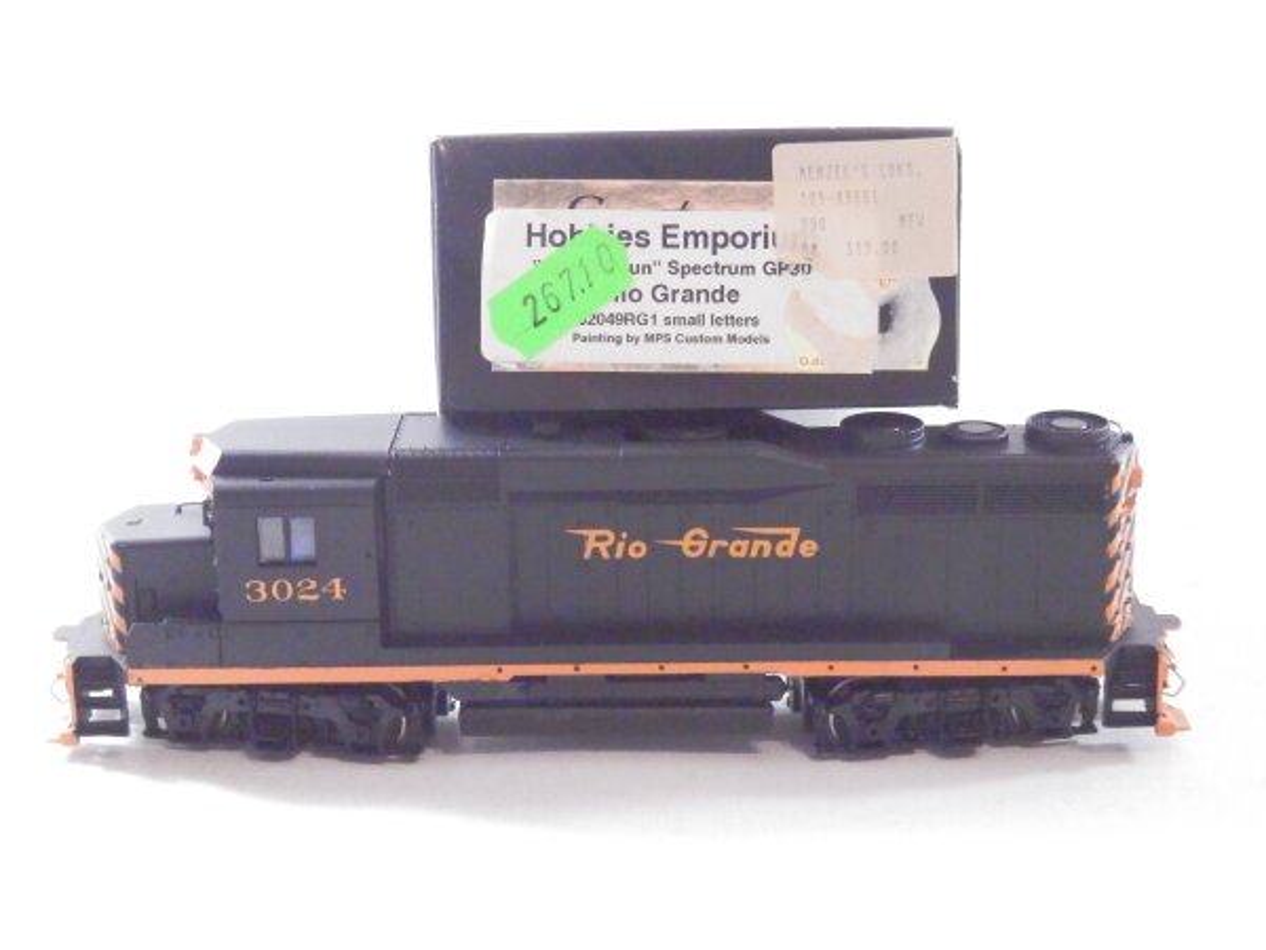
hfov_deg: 29.4
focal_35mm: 66
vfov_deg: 22.3
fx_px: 2414
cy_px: 475
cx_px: 633
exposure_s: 1/125
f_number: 4.4
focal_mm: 11.9
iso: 3200
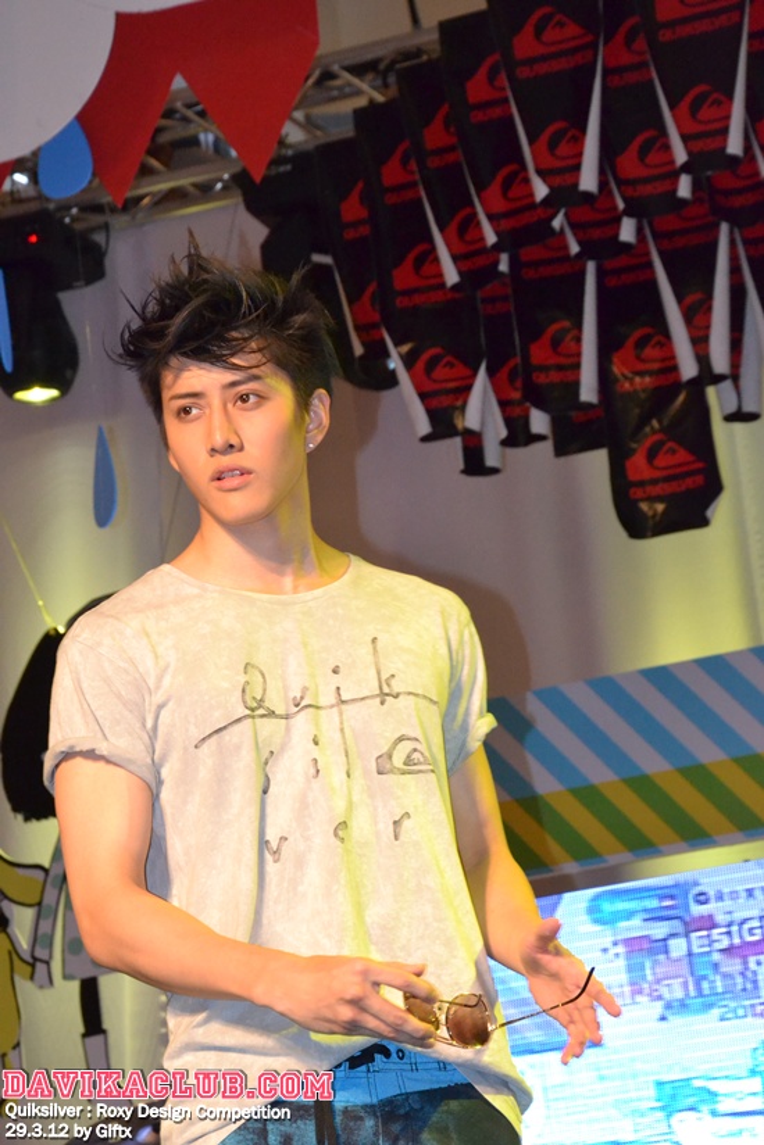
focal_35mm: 120
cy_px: 572
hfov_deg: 11.4
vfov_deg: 17.1
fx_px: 3820
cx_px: 382
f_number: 10
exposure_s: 1/200
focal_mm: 80
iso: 3200
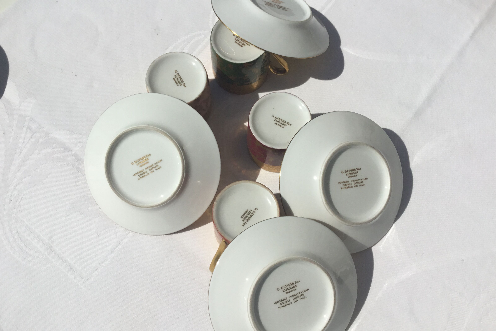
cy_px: 165
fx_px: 455
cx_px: 246
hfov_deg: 57.2
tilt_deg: -70.7
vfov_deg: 40.0
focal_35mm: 33
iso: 25
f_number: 2.4
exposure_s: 1/6289
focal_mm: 3.3
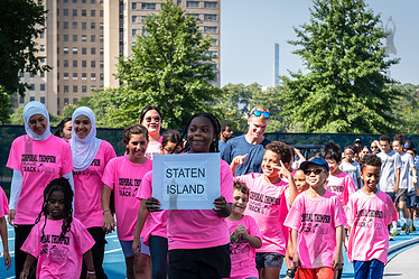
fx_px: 1419
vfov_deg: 11.2
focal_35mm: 122
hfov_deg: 16.8
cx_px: 184
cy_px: 232
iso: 400
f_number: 5.6
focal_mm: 62
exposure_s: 1/1000
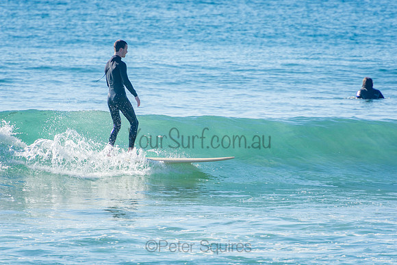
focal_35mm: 600
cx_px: 198
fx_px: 6618
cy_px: 132
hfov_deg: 3.4
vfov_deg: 2.3
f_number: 5.6
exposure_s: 1/1250
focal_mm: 400
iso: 220
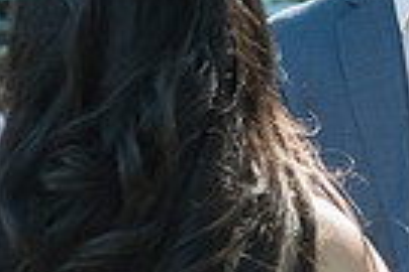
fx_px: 3408
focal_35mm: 300
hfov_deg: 6.8
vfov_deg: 4.6
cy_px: 11
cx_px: 527
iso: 1000
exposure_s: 1/500
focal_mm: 70
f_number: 4
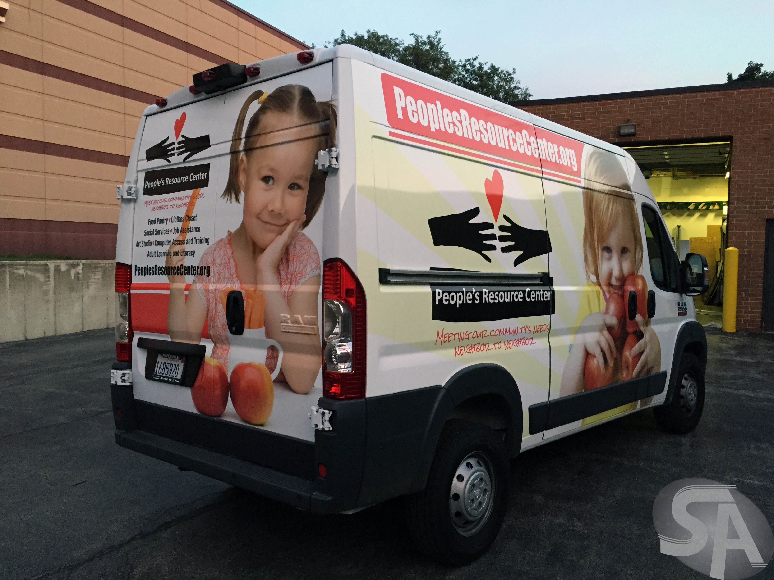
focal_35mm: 29
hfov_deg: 61.7
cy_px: 290
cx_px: 387
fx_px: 648
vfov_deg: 48.2
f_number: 2.2
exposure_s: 1/30
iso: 200
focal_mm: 4.15
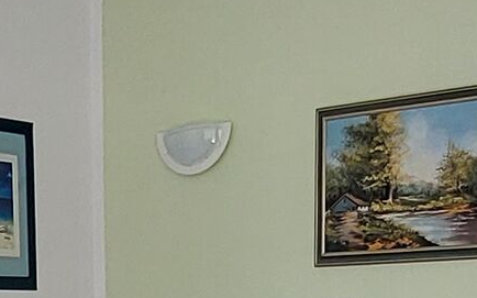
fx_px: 1157
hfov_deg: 22.9
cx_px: 75
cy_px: 544
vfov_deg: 13.2
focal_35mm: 89
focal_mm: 1.74
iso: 100
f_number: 2.2
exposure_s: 1/120
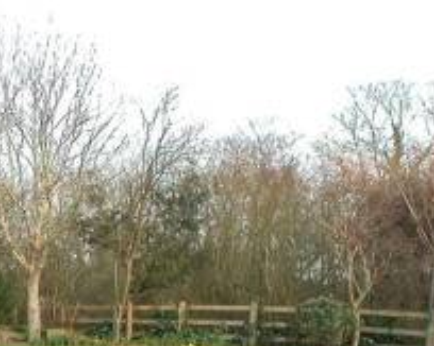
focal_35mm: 78
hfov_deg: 24.1
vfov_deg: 18.5
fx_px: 1001
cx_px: 84
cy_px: 428
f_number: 4.4
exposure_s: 1/194
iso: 100
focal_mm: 7.1
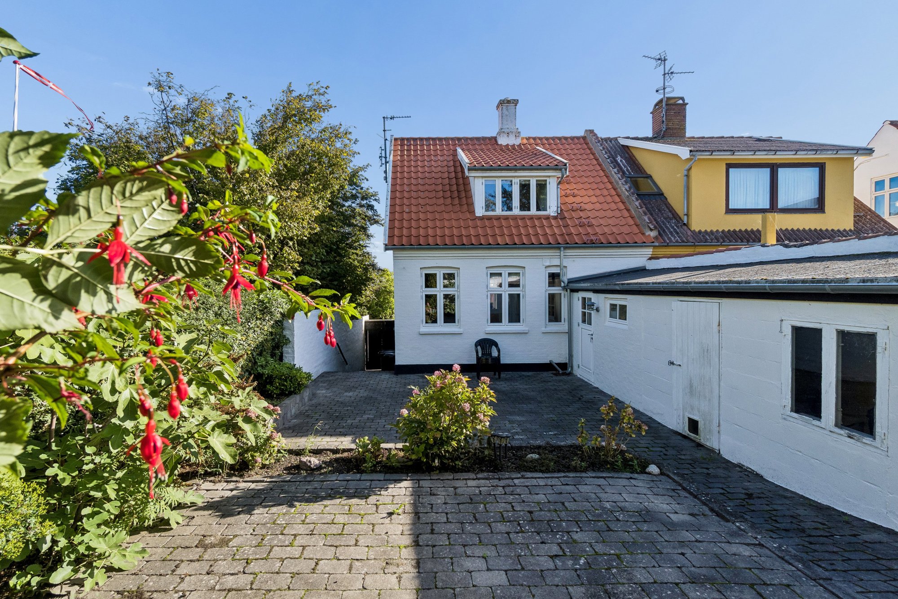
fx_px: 374
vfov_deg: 77.3
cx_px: 449
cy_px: 300
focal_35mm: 15
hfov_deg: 100.4
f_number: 8
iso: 200
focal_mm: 10
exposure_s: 1/400
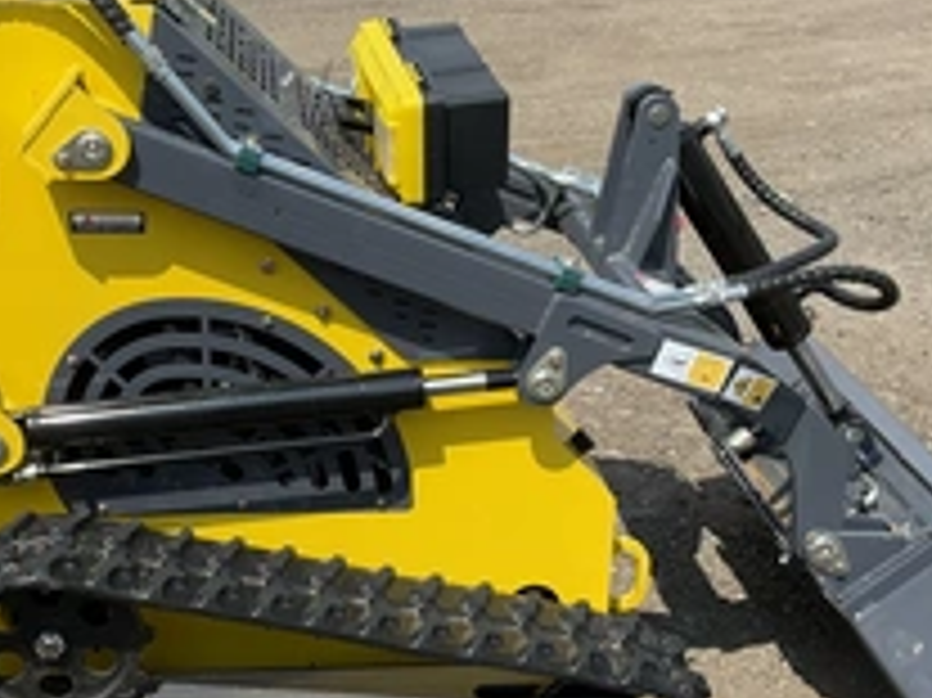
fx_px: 1507
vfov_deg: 26.1
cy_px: 351
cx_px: 311
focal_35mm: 56
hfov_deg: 34.1
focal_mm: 3
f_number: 1.8
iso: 25
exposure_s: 1/1848
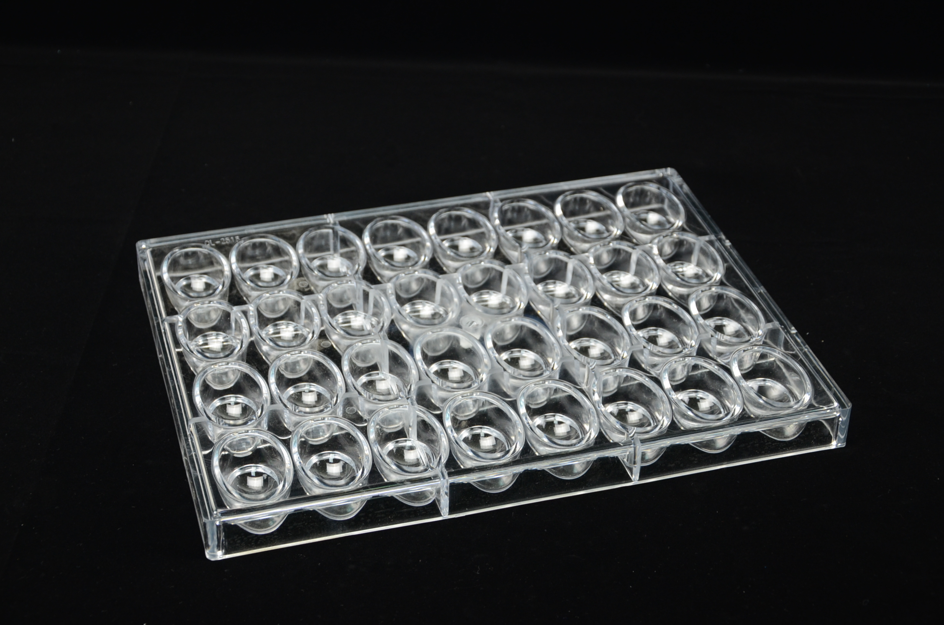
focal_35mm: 68
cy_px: 312
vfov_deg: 20.1
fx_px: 1766
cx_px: 472
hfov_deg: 29.9
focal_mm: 45
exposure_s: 1/50
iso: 500
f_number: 4.8
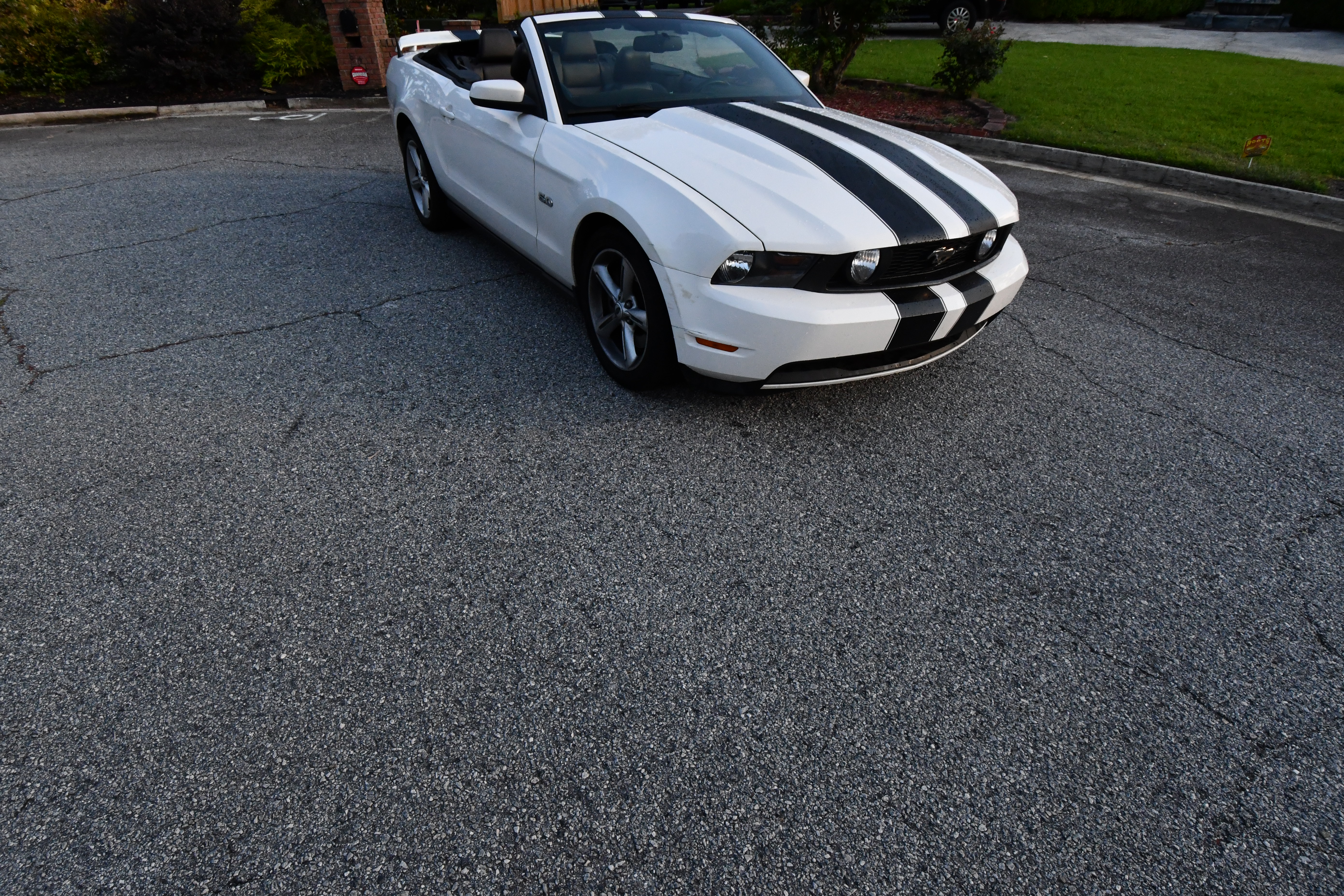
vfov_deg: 64.6
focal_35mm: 19
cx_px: 672
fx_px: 709
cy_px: 448
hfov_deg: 86.9
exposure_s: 1/500
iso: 2000
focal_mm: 13
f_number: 11
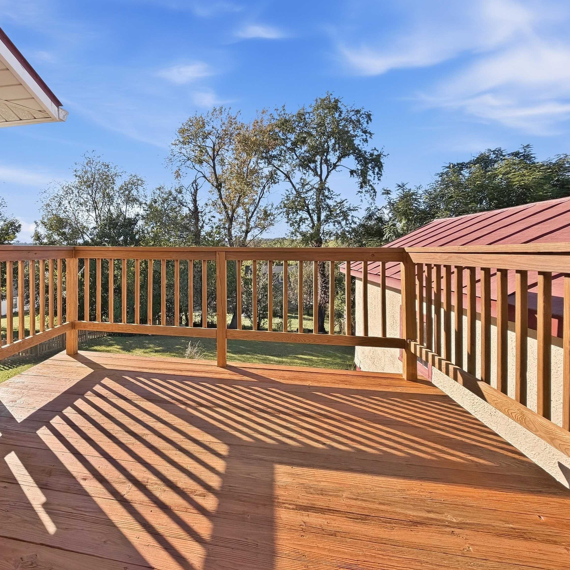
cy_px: 282
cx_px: 195
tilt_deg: -5.0
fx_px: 317
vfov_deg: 84.0
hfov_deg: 81.5
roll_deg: +2.4
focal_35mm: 17
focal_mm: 2.2
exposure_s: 1/770
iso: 32
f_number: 2.2
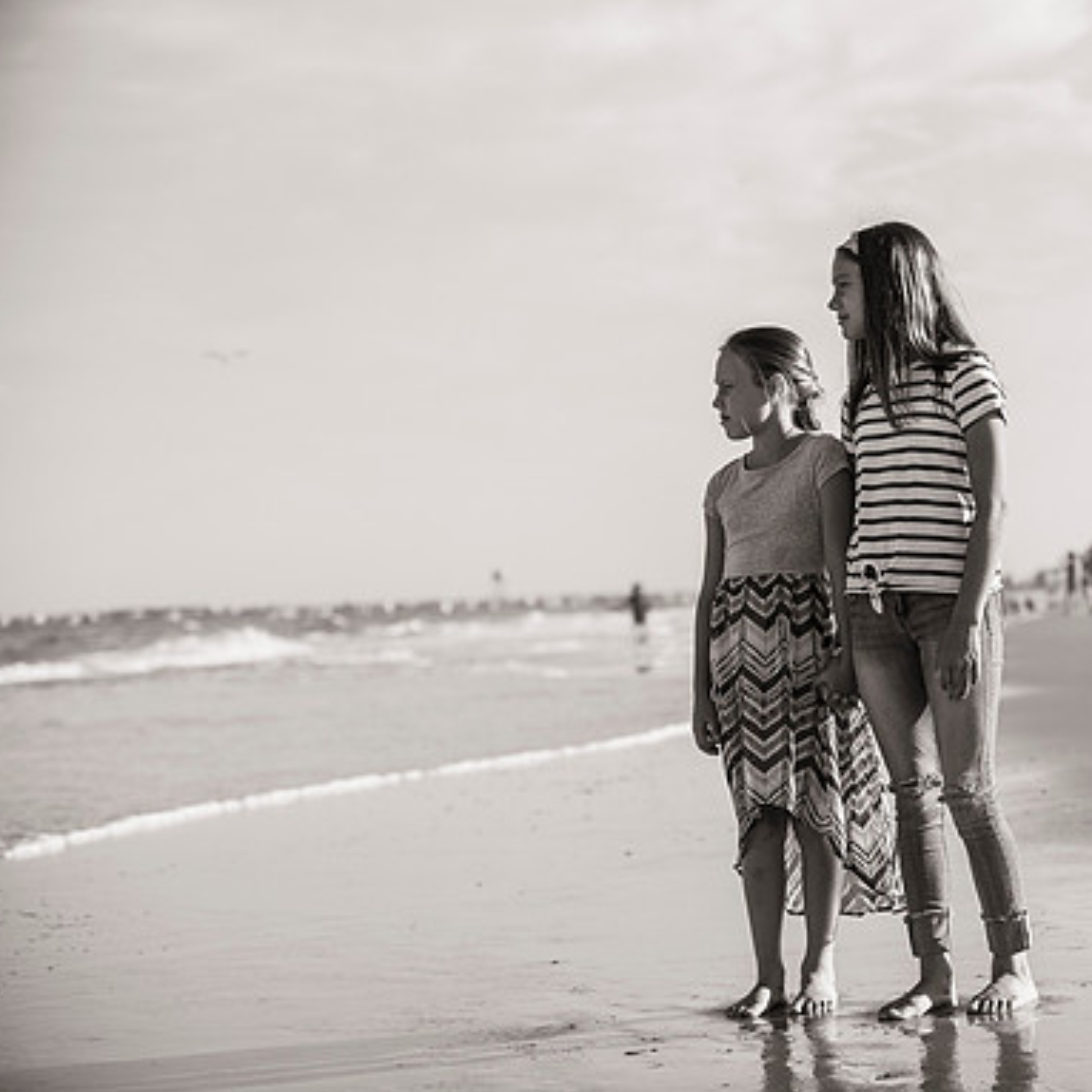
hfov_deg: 19.2
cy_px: 549
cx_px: 807
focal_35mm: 90
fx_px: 3212
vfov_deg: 19.3
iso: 250
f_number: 3.5
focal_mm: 70
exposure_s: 1/4000
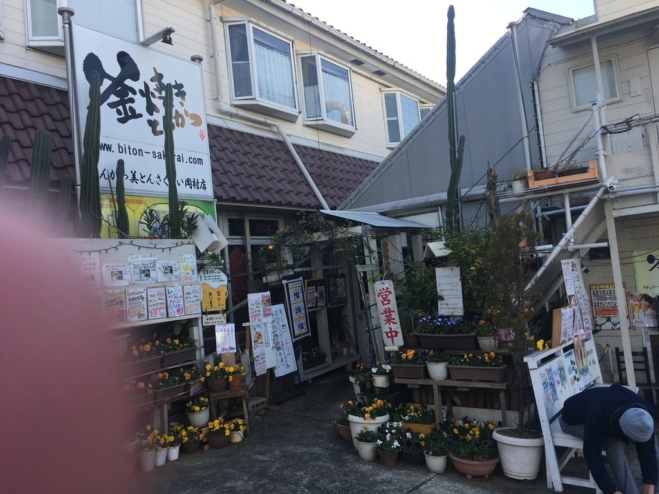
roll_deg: +5.6
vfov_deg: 48.2
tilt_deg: +3.8
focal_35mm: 29
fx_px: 552
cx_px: 330
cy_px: 247
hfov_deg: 61.7
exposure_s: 1/310
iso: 25
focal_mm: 4.15
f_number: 2.2
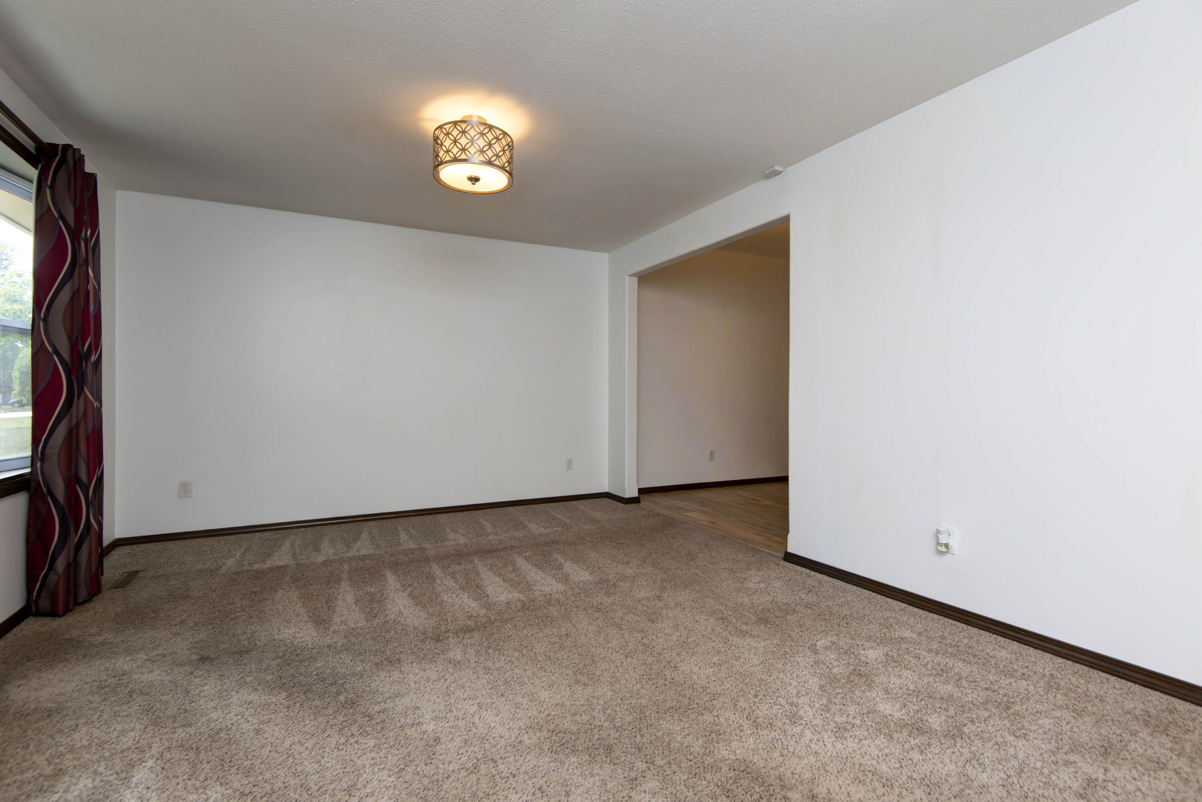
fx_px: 534
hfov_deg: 96.7
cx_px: 601
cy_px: 401
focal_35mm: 16
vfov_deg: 73.8
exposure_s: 1/60
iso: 200
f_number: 6.7
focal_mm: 16
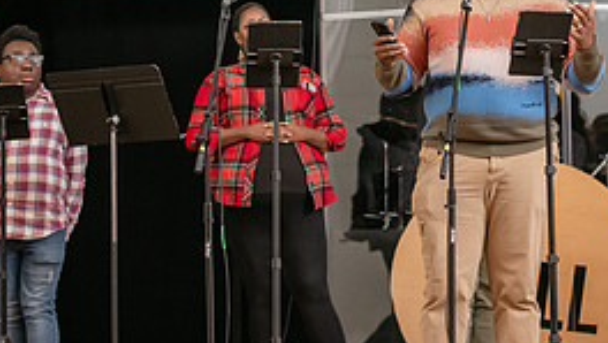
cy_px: 59
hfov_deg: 13.3
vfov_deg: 7.5
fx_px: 2598
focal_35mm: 161
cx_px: 491
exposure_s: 1/125
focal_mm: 70
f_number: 2.8
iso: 1600
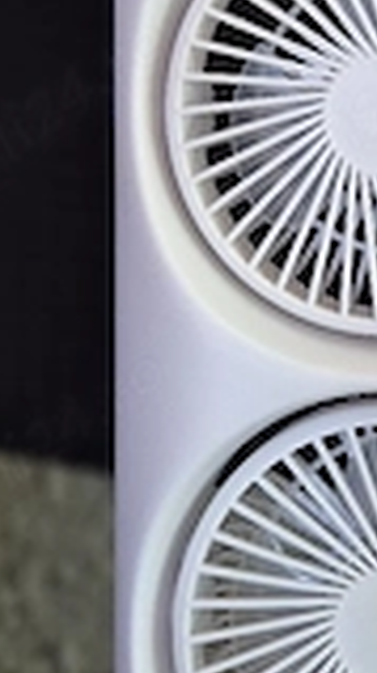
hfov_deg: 18.2
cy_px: 178
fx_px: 1124
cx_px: 441
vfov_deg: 32.8
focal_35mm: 63
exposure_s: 1/100
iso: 160
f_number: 1.8
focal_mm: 5.4
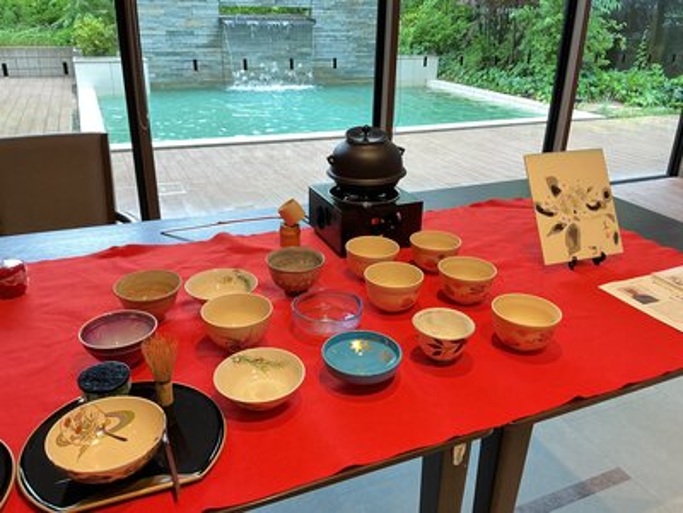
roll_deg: -0.5
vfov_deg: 48.2
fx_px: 572
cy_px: 256
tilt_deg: -23.7
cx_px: 342
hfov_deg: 61.7
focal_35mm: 29
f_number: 1.8
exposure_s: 1/60
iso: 125
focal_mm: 3
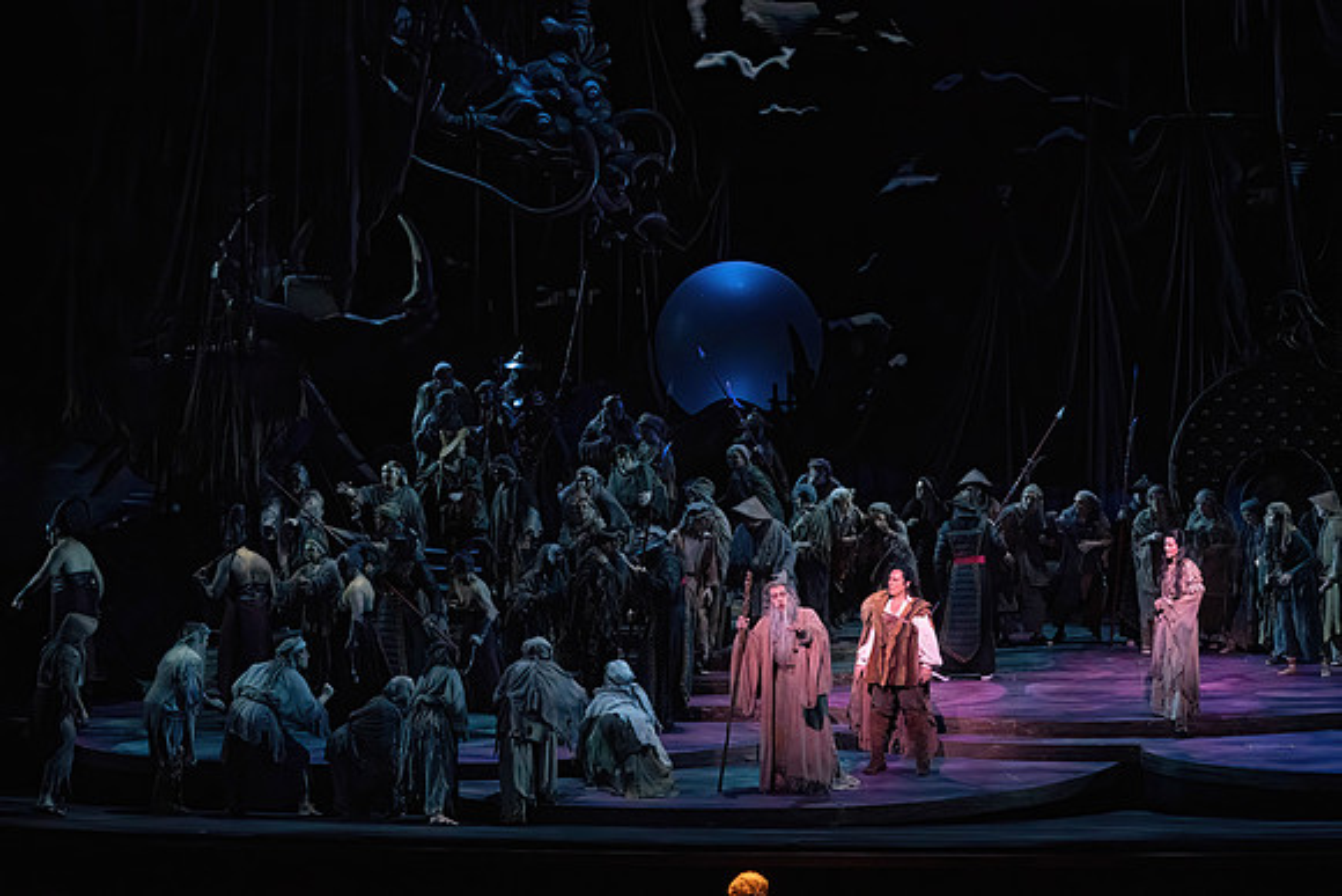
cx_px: 671
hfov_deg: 28.8
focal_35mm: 70
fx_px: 2610
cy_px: 448
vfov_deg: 19.5
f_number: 10
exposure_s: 1/320
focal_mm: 70
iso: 20000
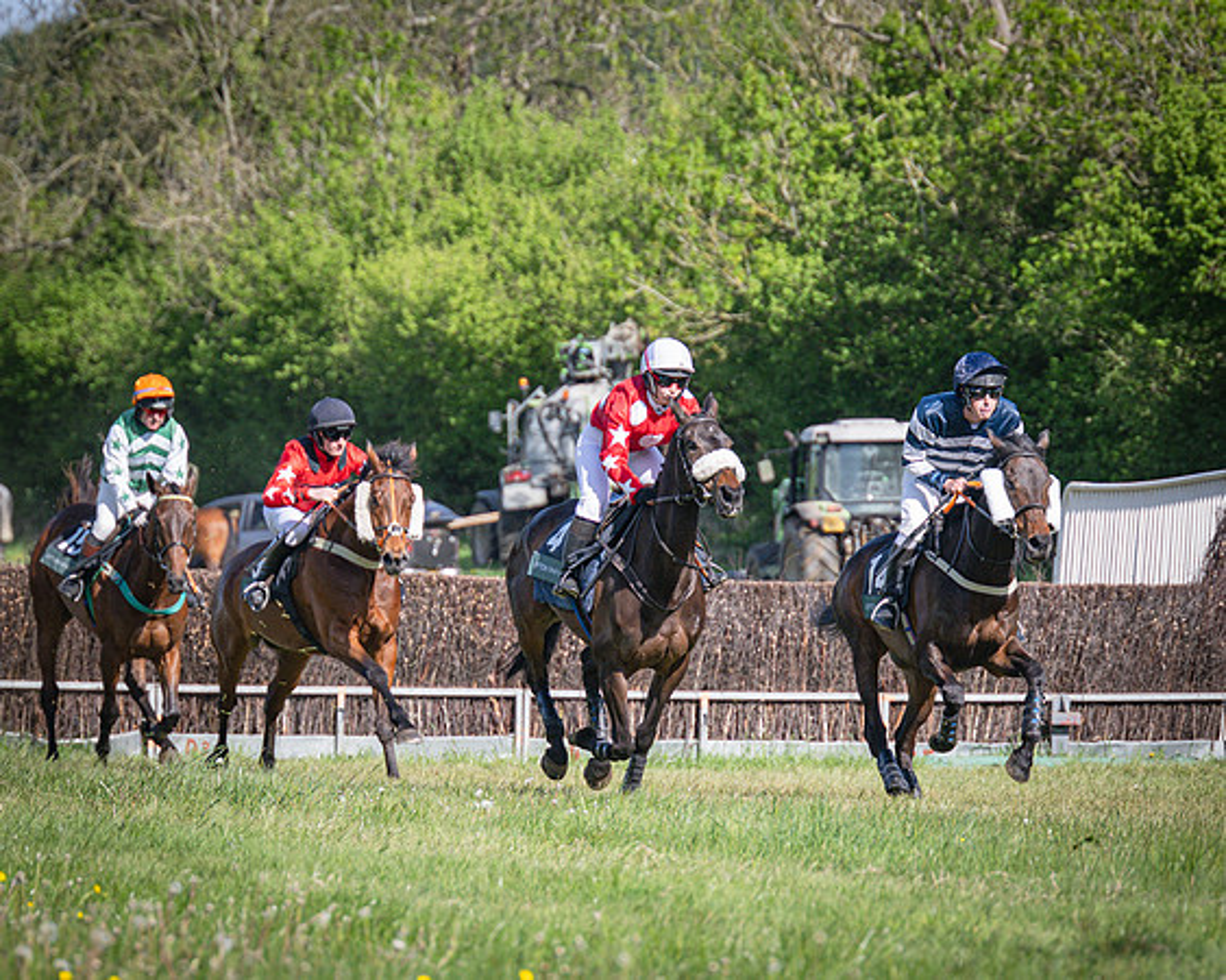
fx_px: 10640
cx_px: 651
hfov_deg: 6.6
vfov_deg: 5.3
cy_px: 547
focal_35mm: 293
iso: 400
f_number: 4
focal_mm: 145
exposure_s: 1/2500
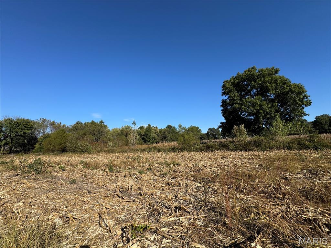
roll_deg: +2.8
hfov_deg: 102.1
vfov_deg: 85.7
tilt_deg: +8.5
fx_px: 134
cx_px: 166
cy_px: 124
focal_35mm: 14
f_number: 2.2
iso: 40
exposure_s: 1/1880
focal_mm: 2.22
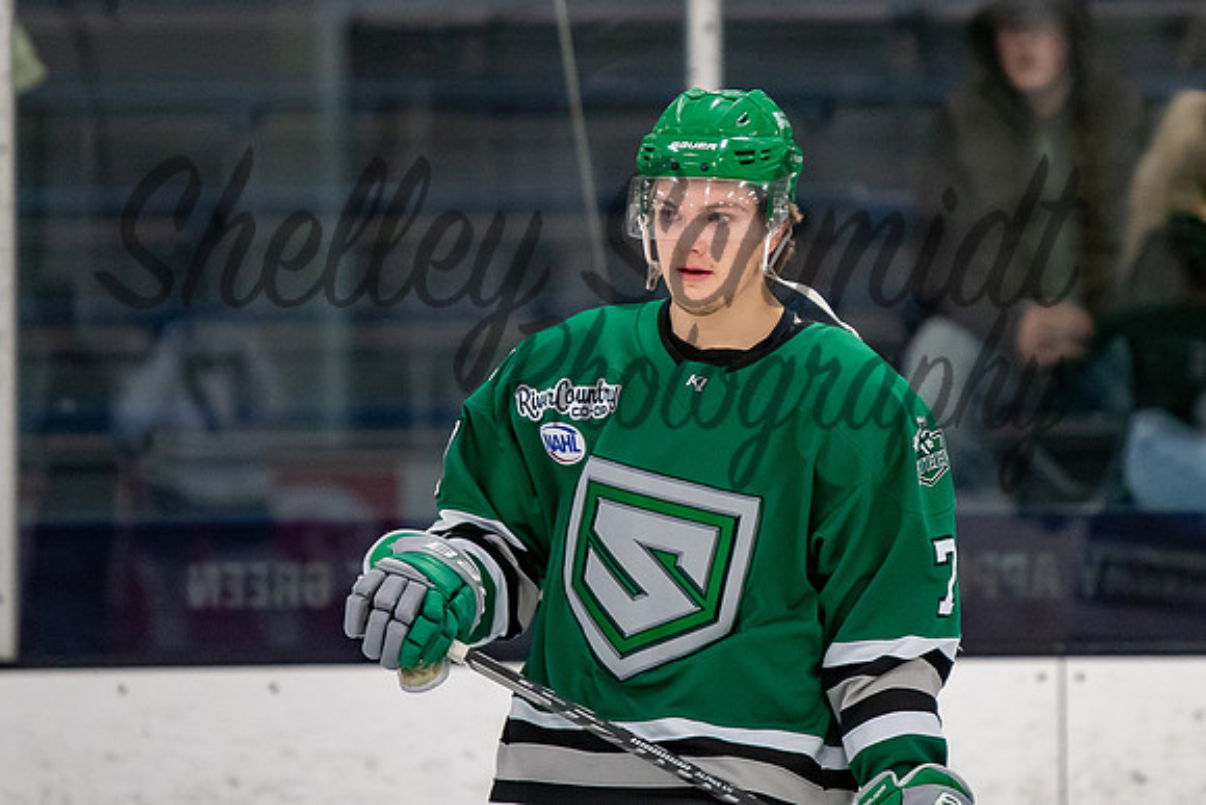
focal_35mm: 476
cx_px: 799
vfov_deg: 2.9
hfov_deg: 4.3
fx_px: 15956
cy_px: 278
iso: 1600
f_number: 2.8
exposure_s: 1/800
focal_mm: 200
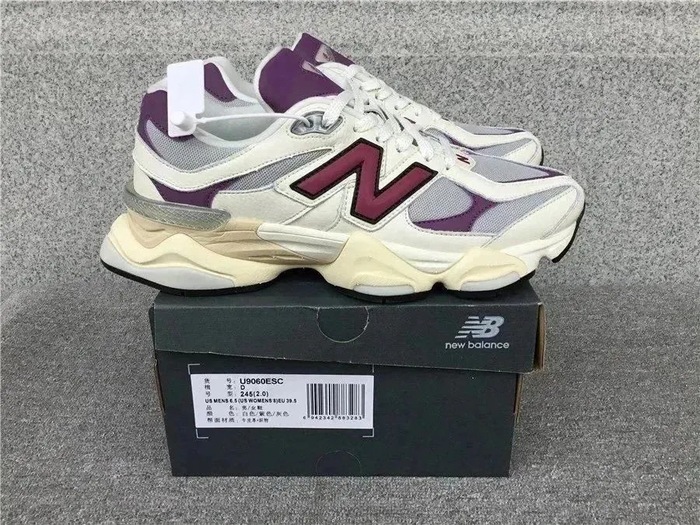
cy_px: 262
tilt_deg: -22.7
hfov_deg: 58.4
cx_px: 350
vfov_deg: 45.4
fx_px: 627
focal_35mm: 31
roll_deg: +0.3
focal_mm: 3.3
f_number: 2.4
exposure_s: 1/337
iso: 25
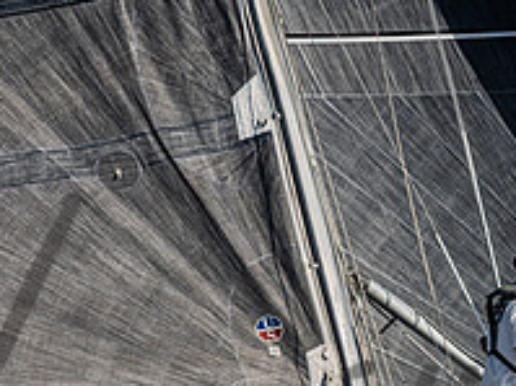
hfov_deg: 7.1
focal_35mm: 280
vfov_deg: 5.3
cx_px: 106
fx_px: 4171
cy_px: 488
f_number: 5.6
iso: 400
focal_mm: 100
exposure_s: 1/8000
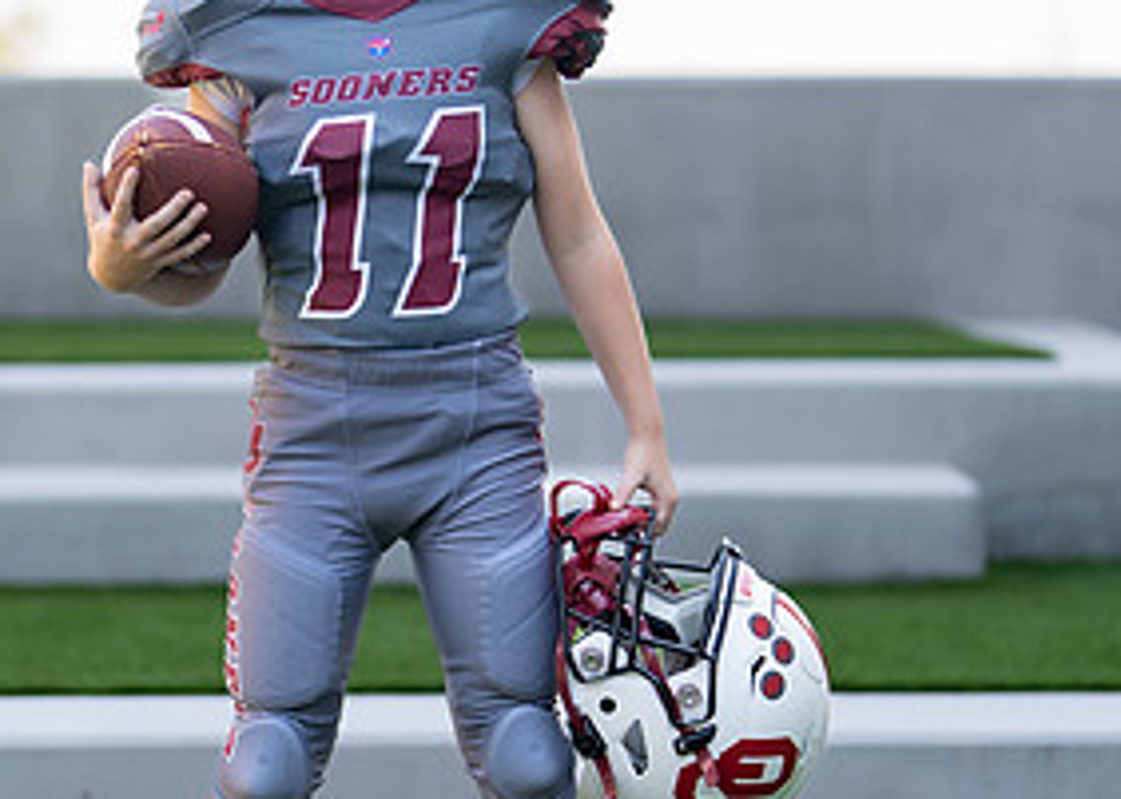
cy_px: 382
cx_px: 460
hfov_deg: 17.4
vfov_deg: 12.5
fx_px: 3659
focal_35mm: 115
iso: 100
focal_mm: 50
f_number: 1.2
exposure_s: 1/1600
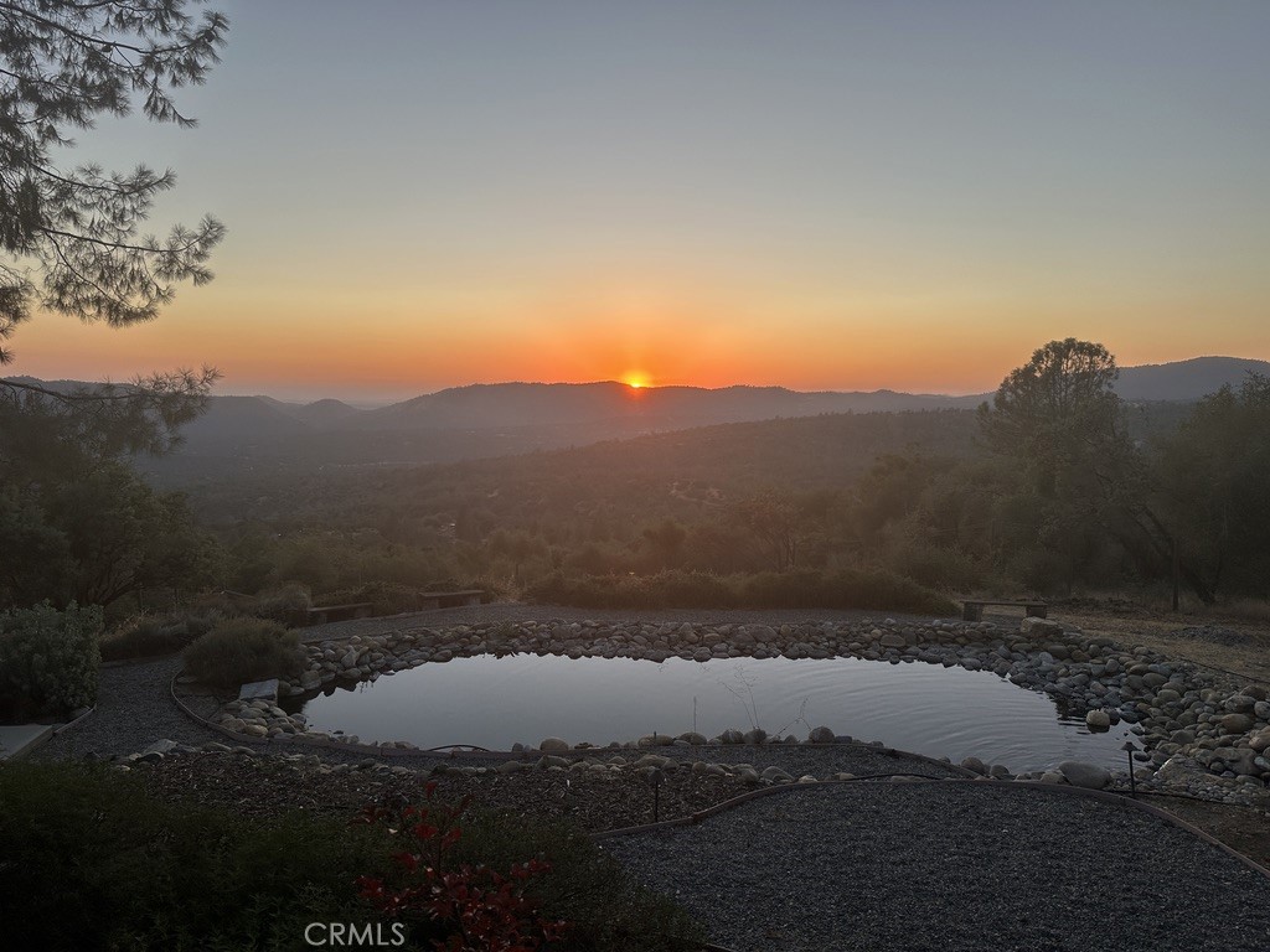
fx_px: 881
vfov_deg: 56.8
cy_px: 476
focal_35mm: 24
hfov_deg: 71.6
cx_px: 635
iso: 80
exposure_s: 1/663
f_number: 1.78
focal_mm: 6.86
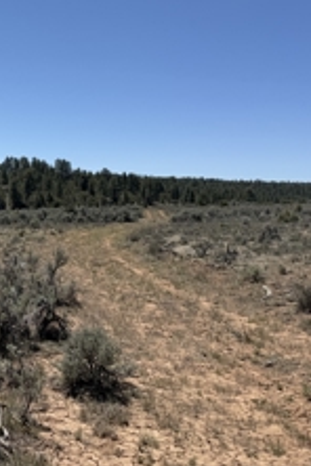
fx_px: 583
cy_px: 164
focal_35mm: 45
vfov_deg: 43.1
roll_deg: -1.2
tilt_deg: +3.5
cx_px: -88
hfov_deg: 25.8
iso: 80
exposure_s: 1/6173
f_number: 1.78
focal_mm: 6.76
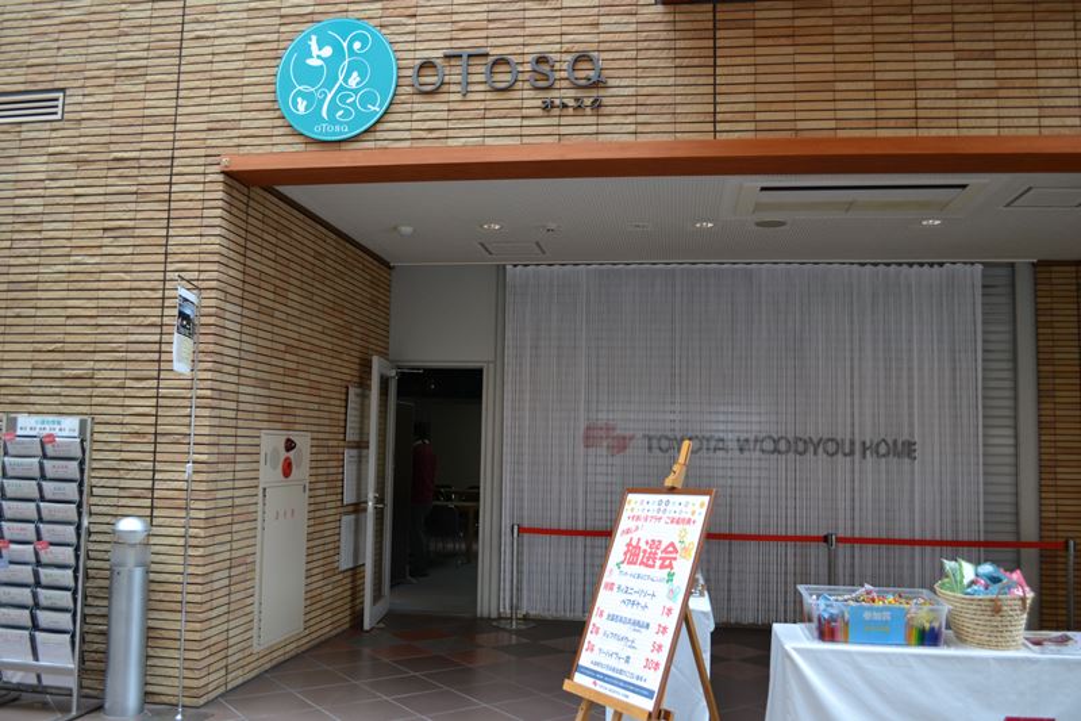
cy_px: 360
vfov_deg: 43.6
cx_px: 540
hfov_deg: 61.9
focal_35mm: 30
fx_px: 901
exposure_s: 1/100
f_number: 5
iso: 400
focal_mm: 20
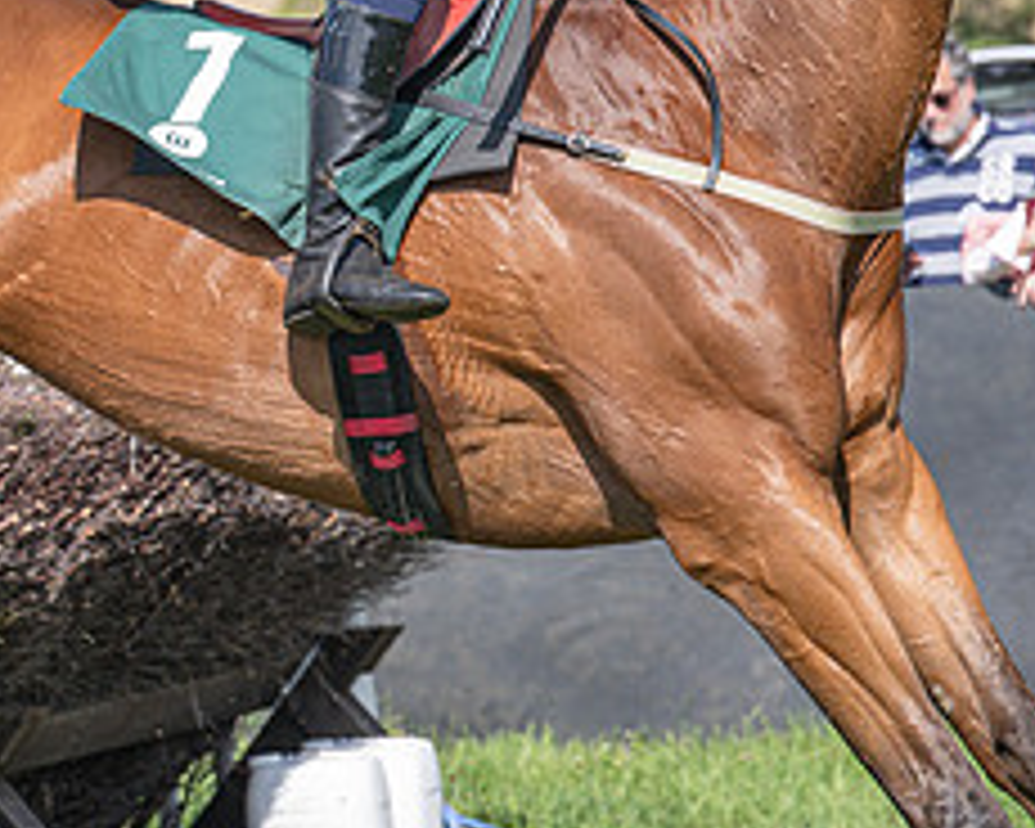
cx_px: 565
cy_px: 194
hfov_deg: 8.9
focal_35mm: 218
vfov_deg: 7.1
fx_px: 6678
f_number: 4
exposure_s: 1/1600
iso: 200
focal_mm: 70
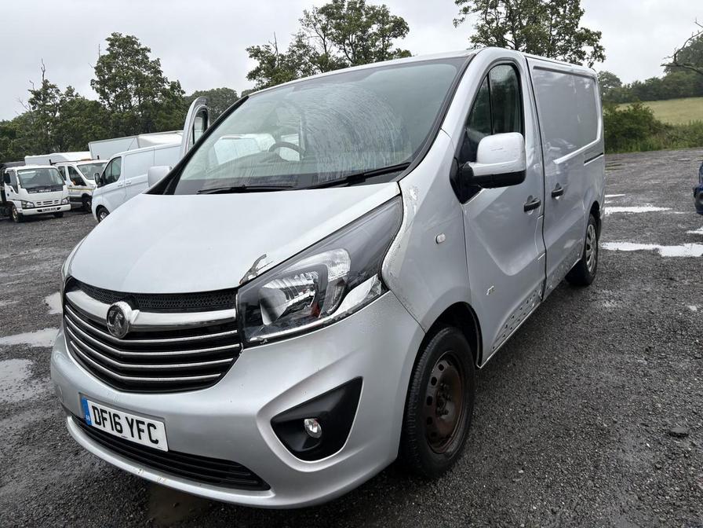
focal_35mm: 26
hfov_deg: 67.3
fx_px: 528
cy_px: 264
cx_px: 352
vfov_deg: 53.1
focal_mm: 5.96
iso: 50
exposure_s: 1/1587
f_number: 1.6
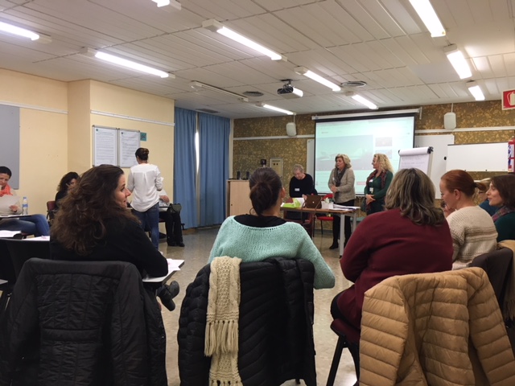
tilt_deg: -2.2
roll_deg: -0.7
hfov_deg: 61.7
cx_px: 258
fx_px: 431
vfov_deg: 48.2
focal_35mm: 29
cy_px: 193
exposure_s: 1/33
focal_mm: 4.15
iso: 50
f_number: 2.2
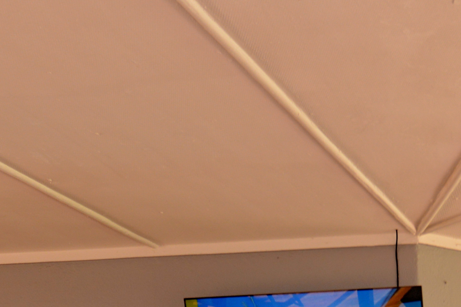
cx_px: 472
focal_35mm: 95
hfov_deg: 20.7
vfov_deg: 12.8
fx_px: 1217
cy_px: 587
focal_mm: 23
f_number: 7.1
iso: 400
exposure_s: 1/60
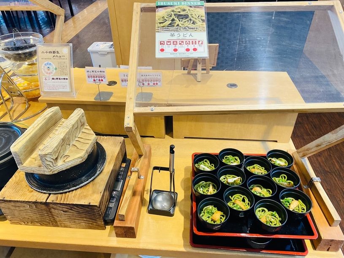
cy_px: 129
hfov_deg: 67.3
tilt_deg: -36.1
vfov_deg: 53.1
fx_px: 258
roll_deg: +1.7
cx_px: 172
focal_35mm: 26
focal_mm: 4.25
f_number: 1.8
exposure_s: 1/40
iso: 400
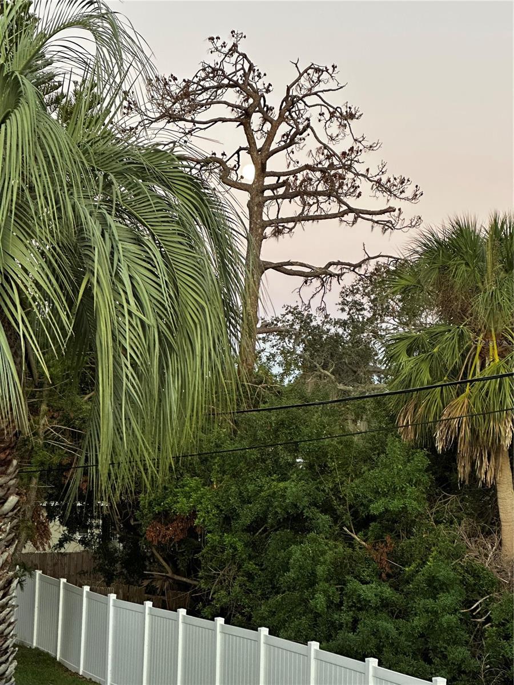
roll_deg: -2.5
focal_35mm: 77
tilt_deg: +2.2
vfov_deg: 25.3
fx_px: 1524
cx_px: 257
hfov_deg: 19.1
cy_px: 342
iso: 320
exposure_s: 1/60
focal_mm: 9
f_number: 2.8
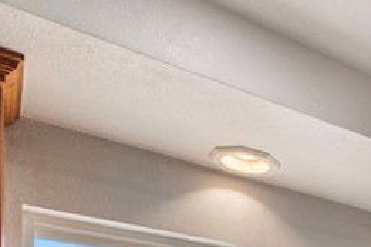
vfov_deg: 20.8
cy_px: 410
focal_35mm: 51
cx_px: 505
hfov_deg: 29.6
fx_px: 526
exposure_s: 1/100
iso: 1250
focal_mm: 13
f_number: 8
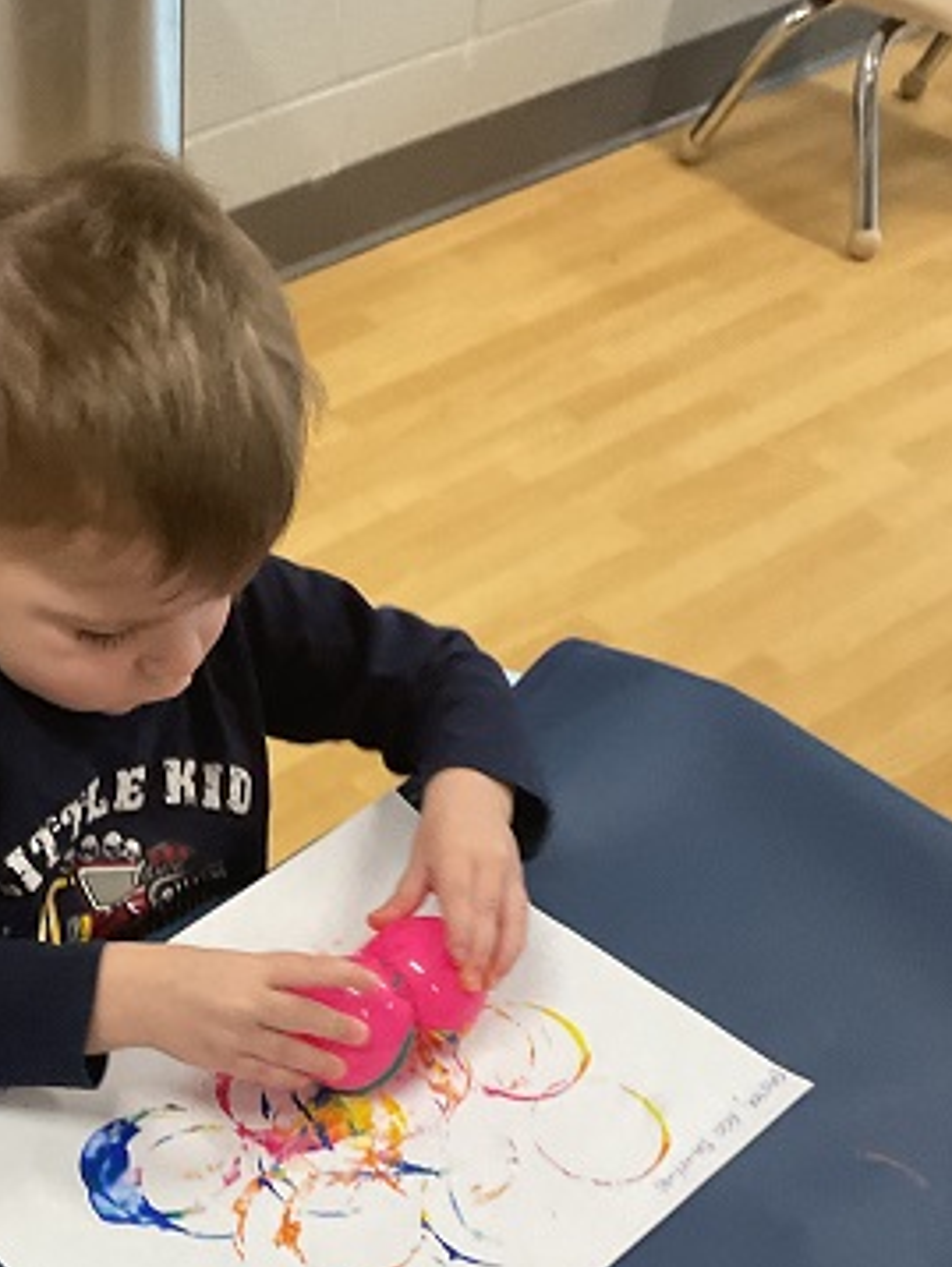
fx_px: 1978
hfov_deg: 26.3
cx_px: 117
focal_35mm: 54
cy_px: 941
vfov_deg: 34.8
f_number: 1.8
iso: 200
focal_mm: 3
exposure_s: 1/40
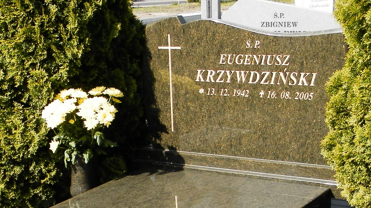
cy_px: 235
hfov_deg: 28.2
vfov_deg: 15.6
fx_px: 738
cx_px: 154
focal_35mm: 75
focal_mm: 4.5
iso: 80
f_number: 8.7
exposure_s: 1/80
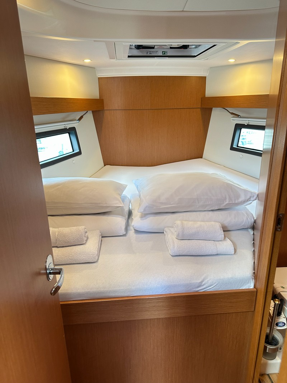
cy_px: 192
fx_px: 265
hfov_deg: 56.8
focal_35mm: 24
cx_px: 144
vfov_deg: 71.6
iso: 250
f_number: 1.78
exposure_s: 1/63
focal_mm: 6.86
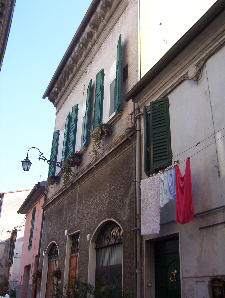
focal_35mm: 36
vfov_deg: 51.2
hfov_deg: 39.8
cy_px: 149
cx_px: 112
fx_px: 311
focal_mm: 5.54
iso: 100
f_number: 2.76
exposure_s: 1/794
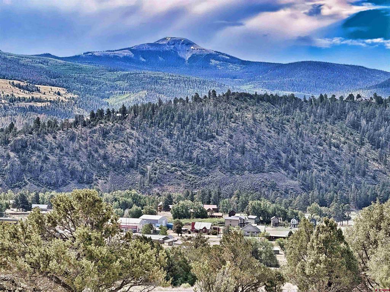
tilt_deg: -0.2
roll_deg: -2.0
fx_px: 1127
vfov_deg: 14.8
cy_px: 146
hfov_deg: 19.6
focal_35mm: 100
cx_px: 195
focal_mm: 16.89
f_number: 2.8
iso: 50
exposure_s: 1/625
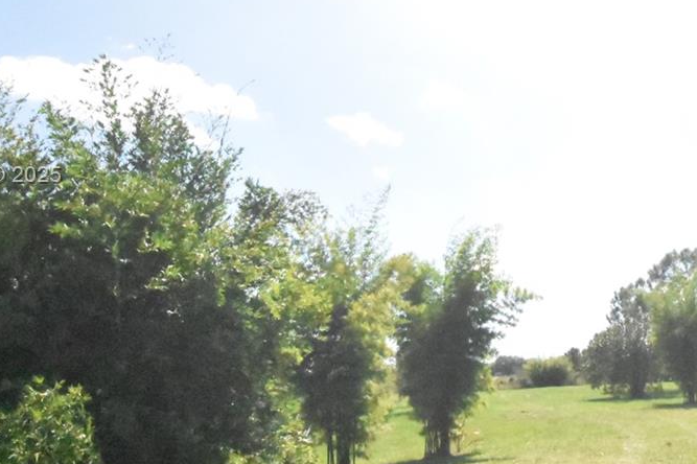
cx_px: 563
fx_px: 697
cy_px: 177
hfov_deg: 49.8
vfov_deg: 36.6
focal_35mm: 36
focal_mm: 10
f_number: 14
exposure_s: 1/4000
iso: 16000
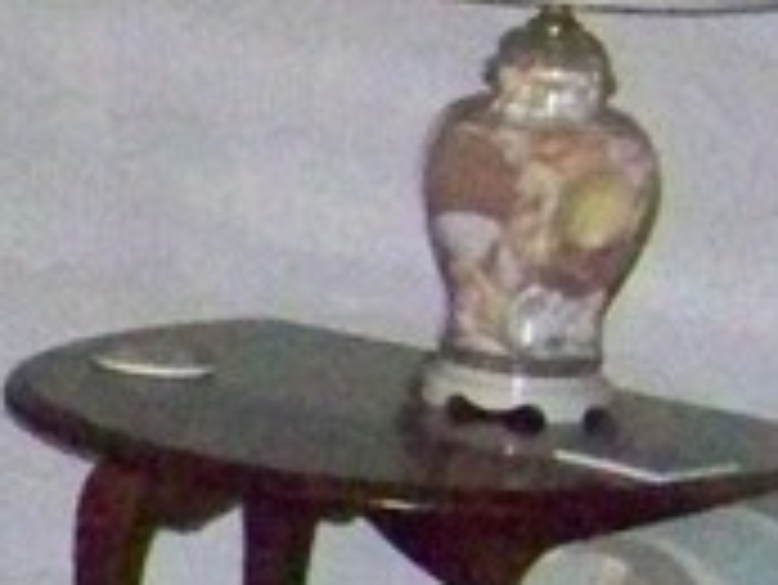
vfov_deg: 6.9
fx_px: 4791
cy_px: 828
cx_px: -1268
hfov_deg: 8.3
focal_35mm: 213
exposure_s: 1/500
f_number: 2.8
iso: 1600
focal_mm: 5.85
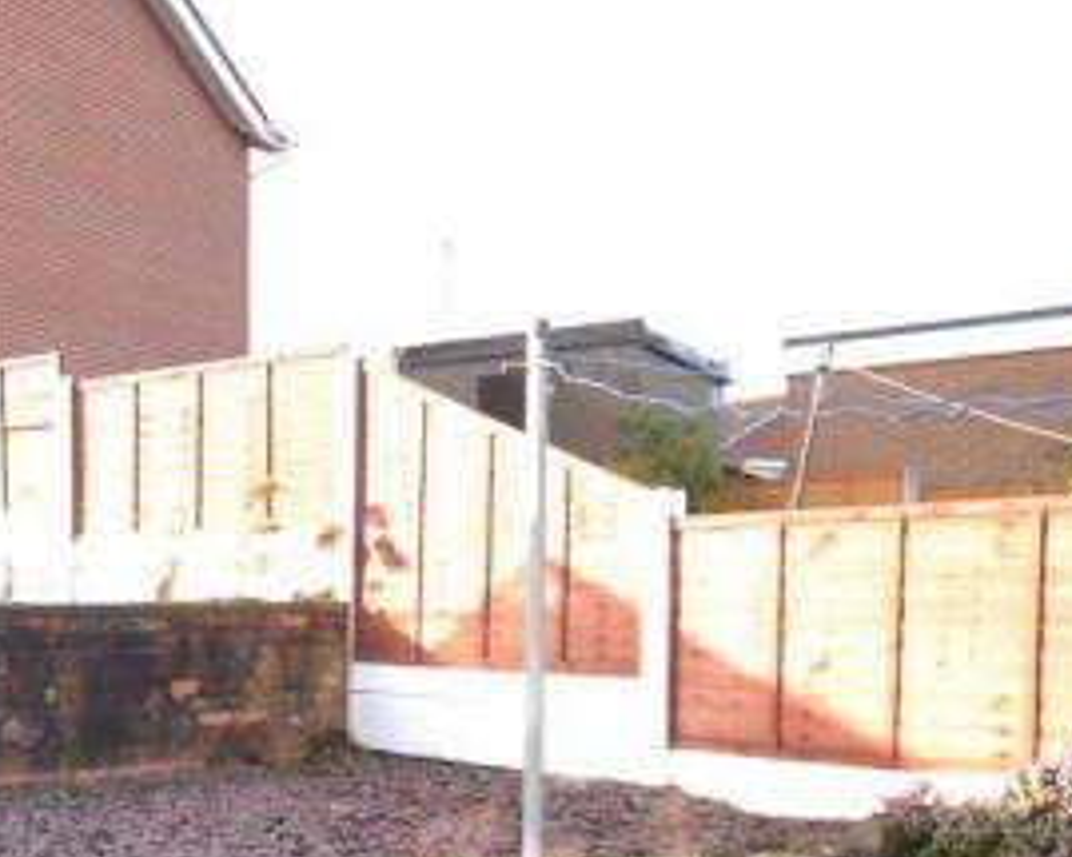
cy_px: 672
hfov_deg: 35.3
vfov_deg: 30.7
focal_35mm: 48
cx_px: 10
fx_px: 1522
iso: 250
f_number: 4.8
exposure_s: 1/125
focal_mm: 14
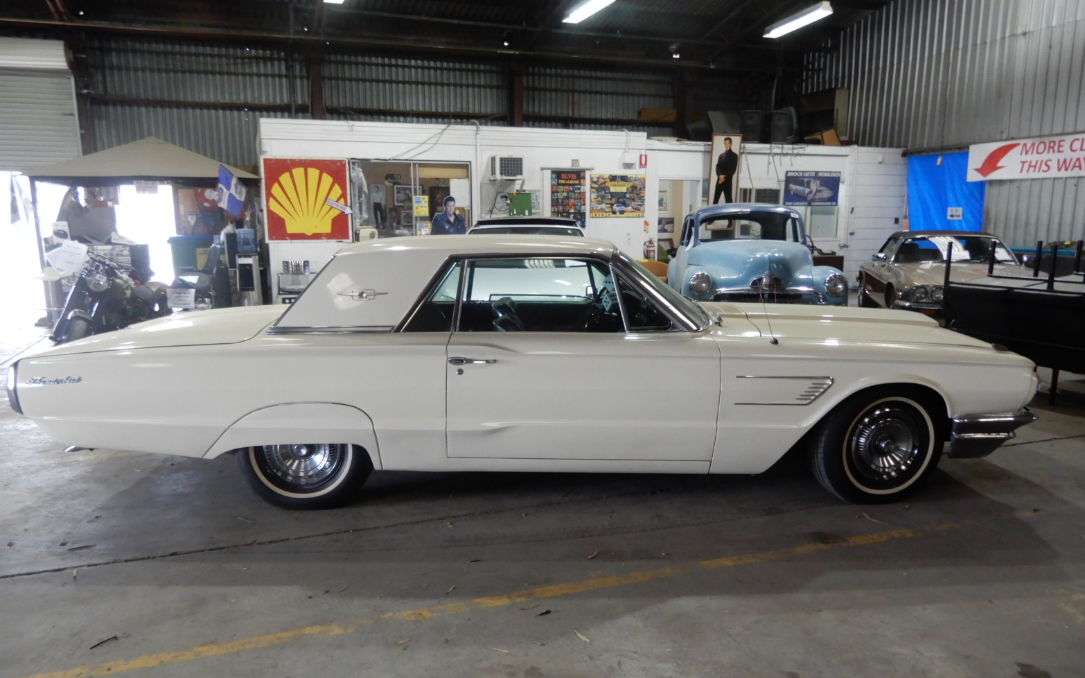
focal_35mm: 26
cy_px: 368
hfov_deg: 70.4
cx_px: 531
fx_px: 769
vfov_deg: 47.5
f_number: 3.4
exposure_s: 1/30
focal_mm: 4.3
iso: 360
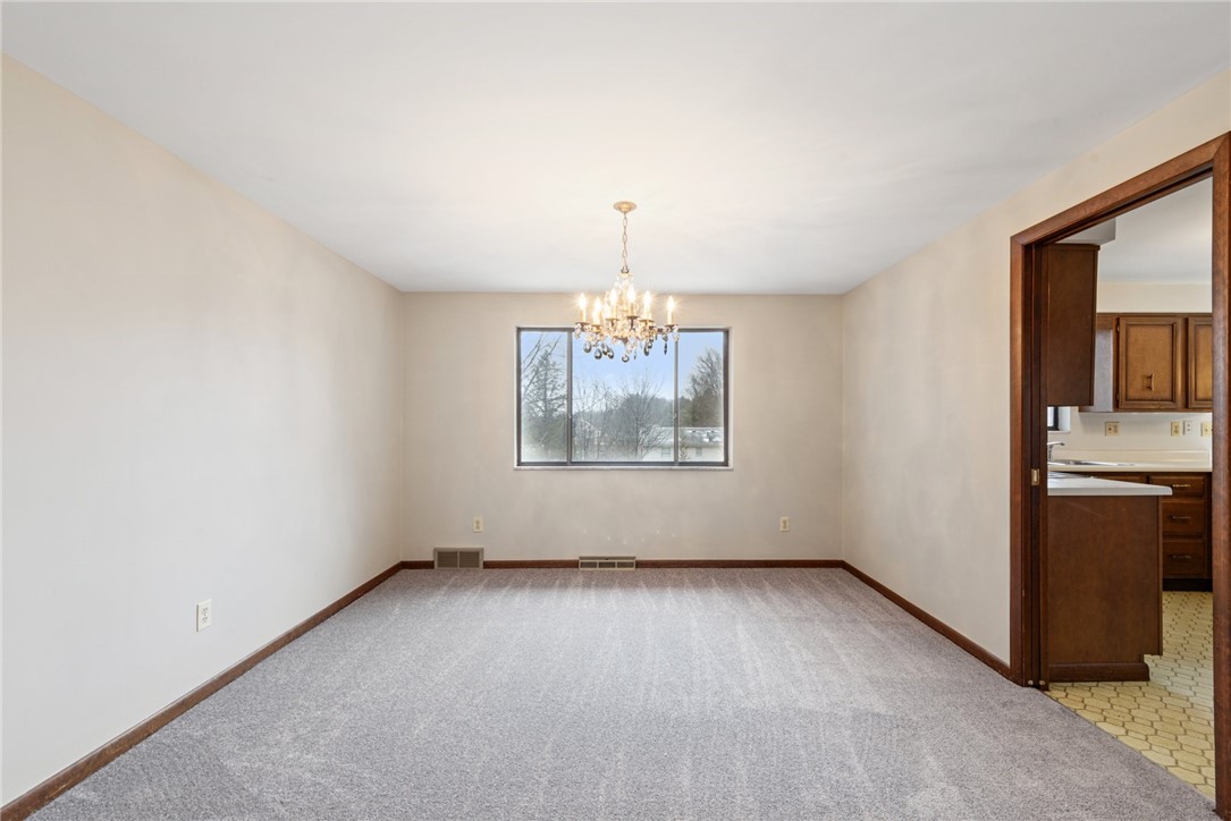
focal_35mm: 14
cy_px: 410
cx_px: 616
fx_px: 479
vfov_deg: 81.2
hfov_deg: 104.2
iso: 100
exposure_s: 1/2
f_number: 11
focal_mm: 14
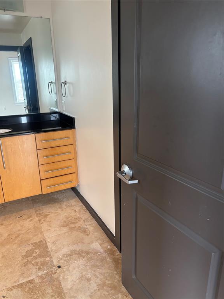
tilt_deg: -17.0
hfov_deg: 53.1
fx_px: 224
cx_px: 112
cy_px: 150
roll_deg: +1.3
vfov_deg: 67.3
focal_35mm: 26
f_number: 1.6
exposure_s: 1/60
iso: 160
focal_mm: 5.96
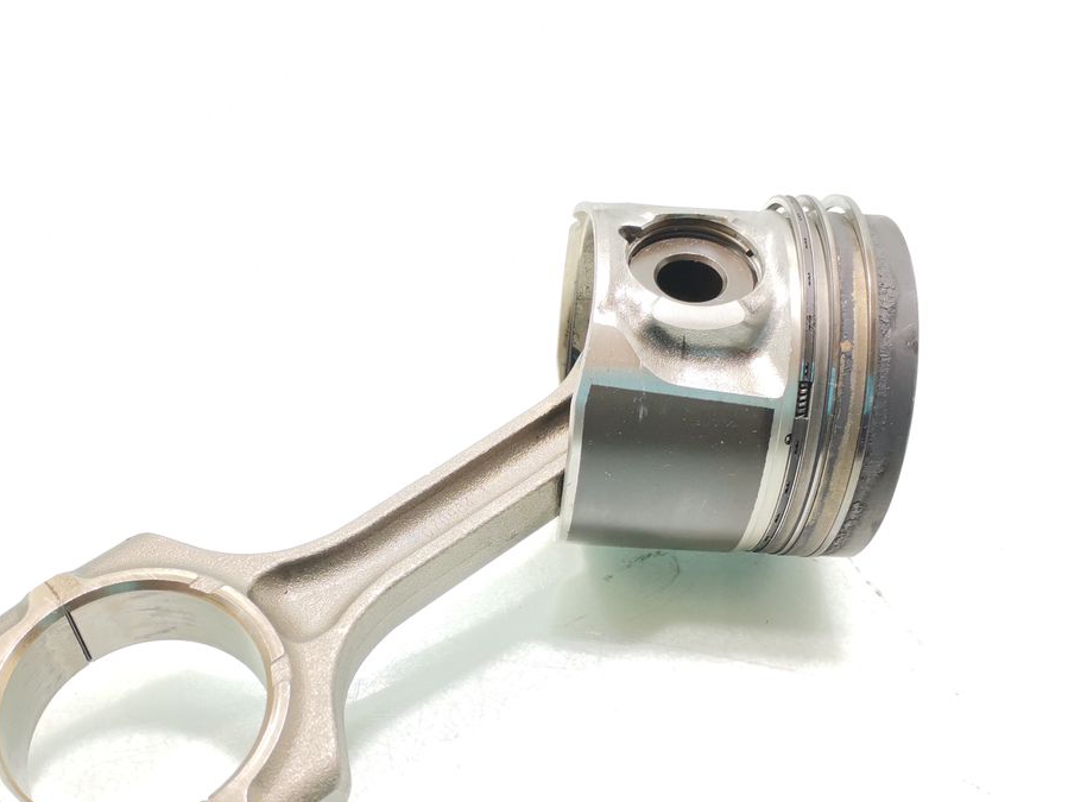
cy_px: 567
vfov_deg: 38.0
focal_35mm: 37
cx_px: 415
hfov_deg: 49.7
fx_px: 1142
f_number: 1.8
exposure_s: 1/100
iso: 100
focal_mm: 4.75
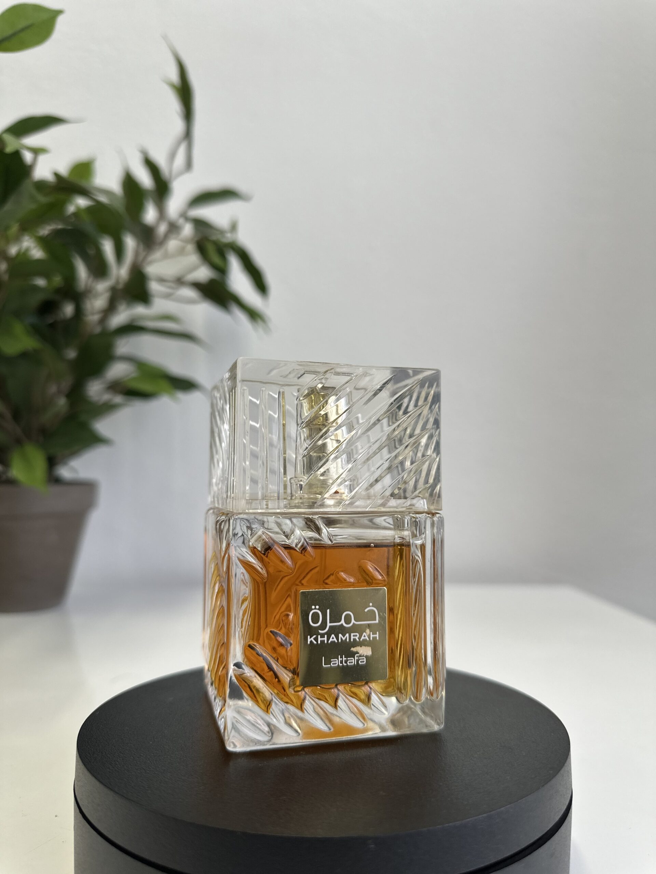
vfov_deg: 71.6
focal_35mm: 24
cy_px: 437
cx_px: 328
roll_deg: -0.9
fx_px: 606
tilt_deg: +2.1
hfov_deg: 56.8
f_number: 1.78
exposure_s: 1/100
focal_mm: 6.86
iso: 100
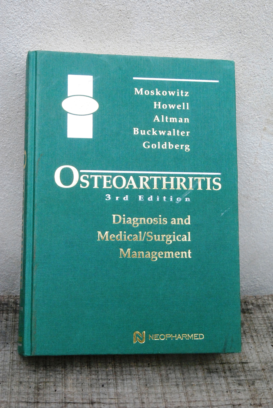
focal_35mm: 57
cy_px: 204
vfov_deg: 35.0
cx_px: 136
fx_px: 646
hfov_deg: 23.8
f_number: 11
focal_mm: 38
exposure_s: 1/500
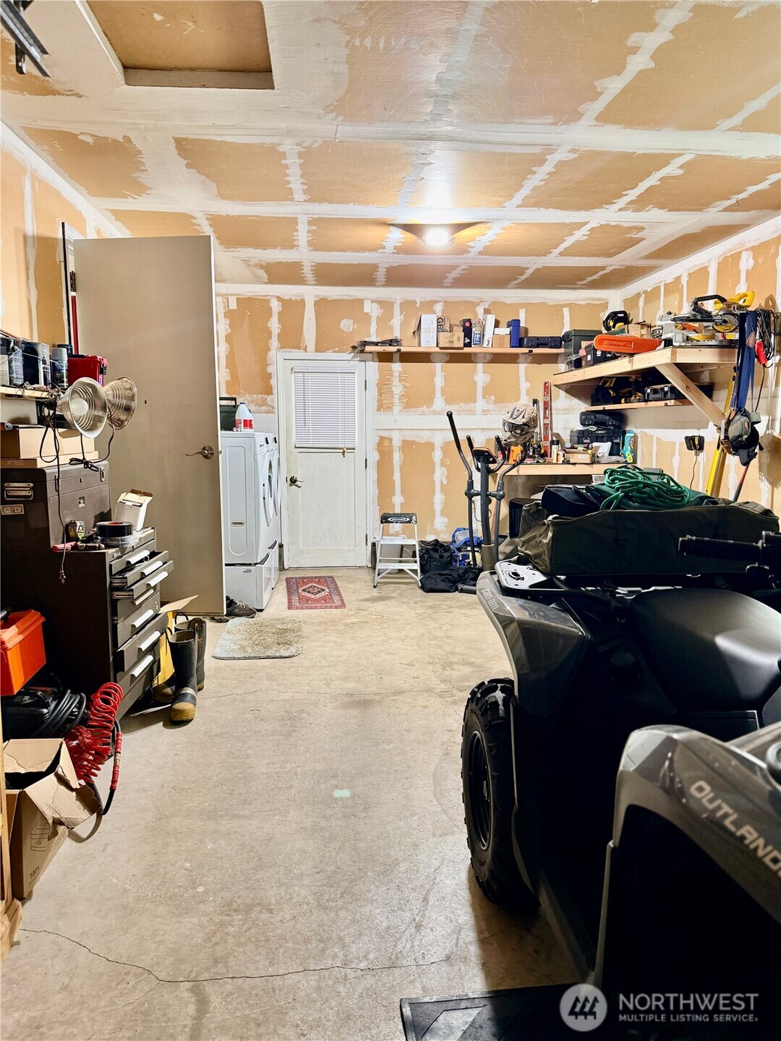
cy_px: 520
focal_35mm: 24
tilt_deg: -6.6
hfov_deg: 56.8
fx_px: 722
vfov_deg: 71.6
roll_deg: -1.6
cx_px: 390
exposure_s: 1/60
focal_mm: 6.76
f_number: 1.78
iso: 160
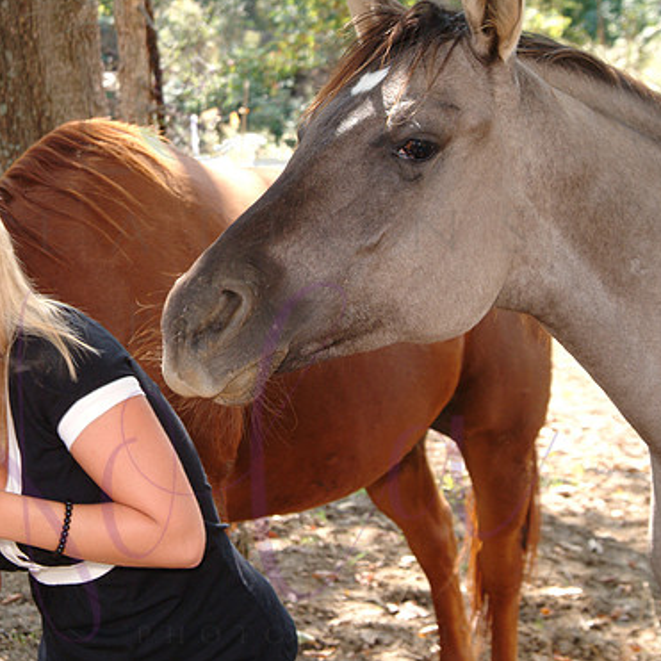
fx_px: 1937
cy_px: 319
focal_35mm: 90
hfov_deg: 19.3
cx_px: 201
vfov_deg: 19.4
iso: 400
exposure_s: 1/125
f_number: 5.6
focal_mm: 45
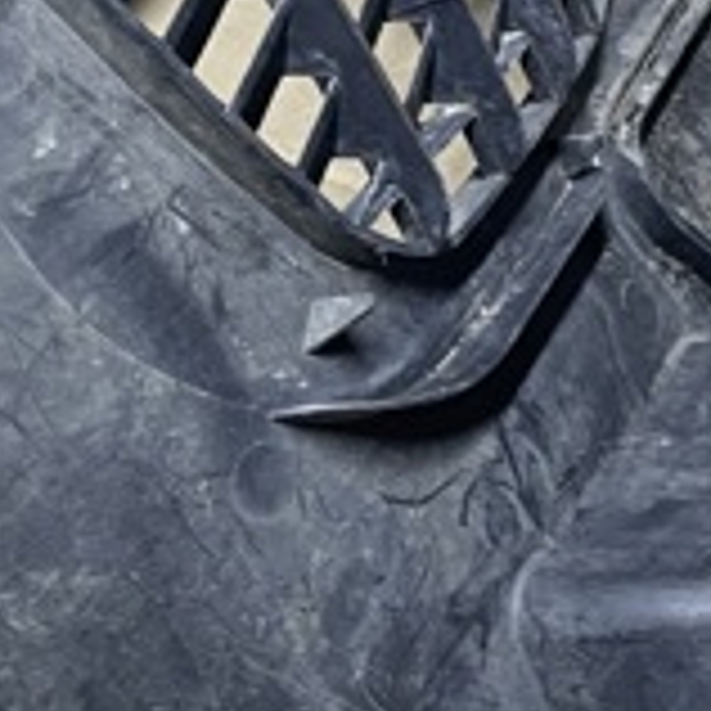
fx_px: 2161
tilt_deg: -50.2
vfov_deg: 18.7
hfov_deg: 18.6
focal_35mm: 93
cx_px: 194
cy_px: 394
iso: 100
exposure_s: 1/50
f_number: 1.6
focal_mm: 4.2
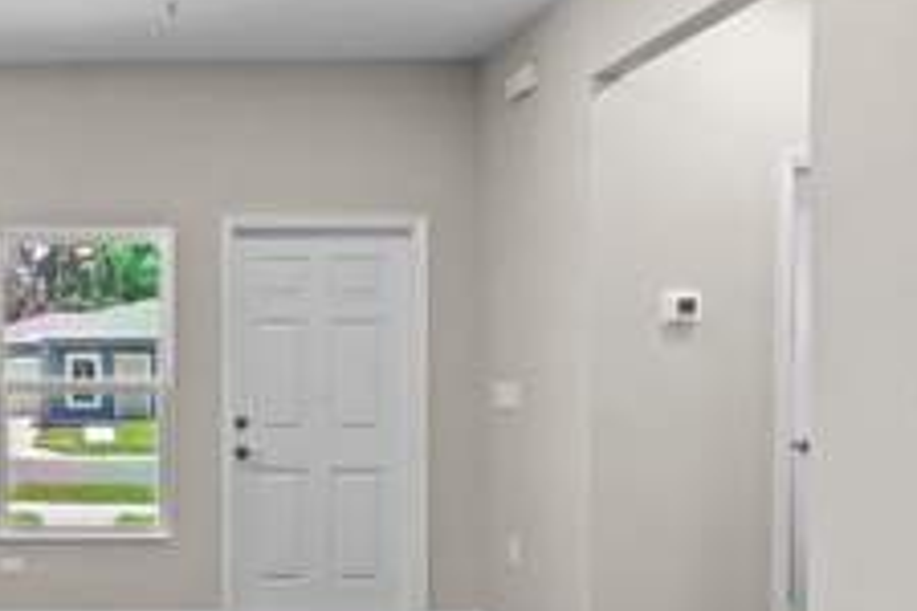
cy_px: 393
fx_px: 815
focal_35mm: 32
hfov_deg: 50.2
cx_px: 49
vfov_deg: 40.7
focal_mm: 10
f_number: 7.1
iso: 100
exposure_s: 1/2.5
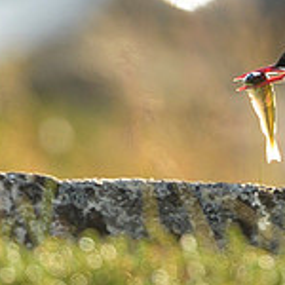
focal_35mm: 2811
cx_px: 265
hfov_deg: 0.6
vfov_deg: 0.6
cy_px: 109
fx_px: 26184
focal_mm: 500
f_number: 4
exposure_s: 1/3200
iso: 500
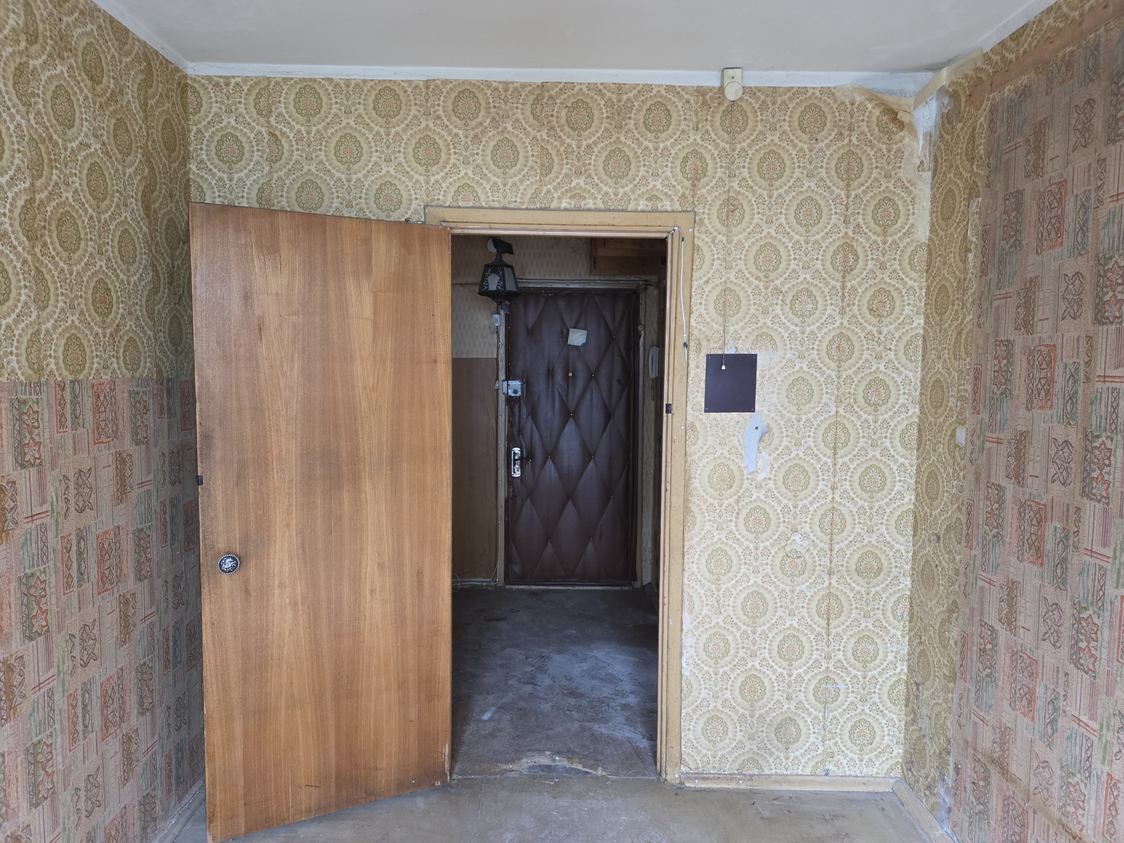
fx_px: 747
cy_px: 422
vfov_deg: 58.9
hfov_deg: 73.9
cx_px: 562
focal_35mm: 23
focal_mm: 5.4
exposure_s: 1/100
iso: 500
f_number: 1.8
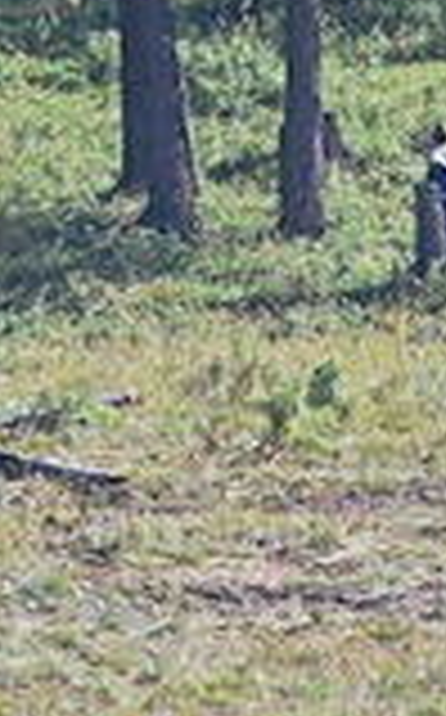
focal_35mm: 1042
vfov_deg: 2.0
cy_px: 18
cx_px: -77
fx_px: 20312
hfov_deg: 1.3
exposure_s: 1/640
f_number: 5.6
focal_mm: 135
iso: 400
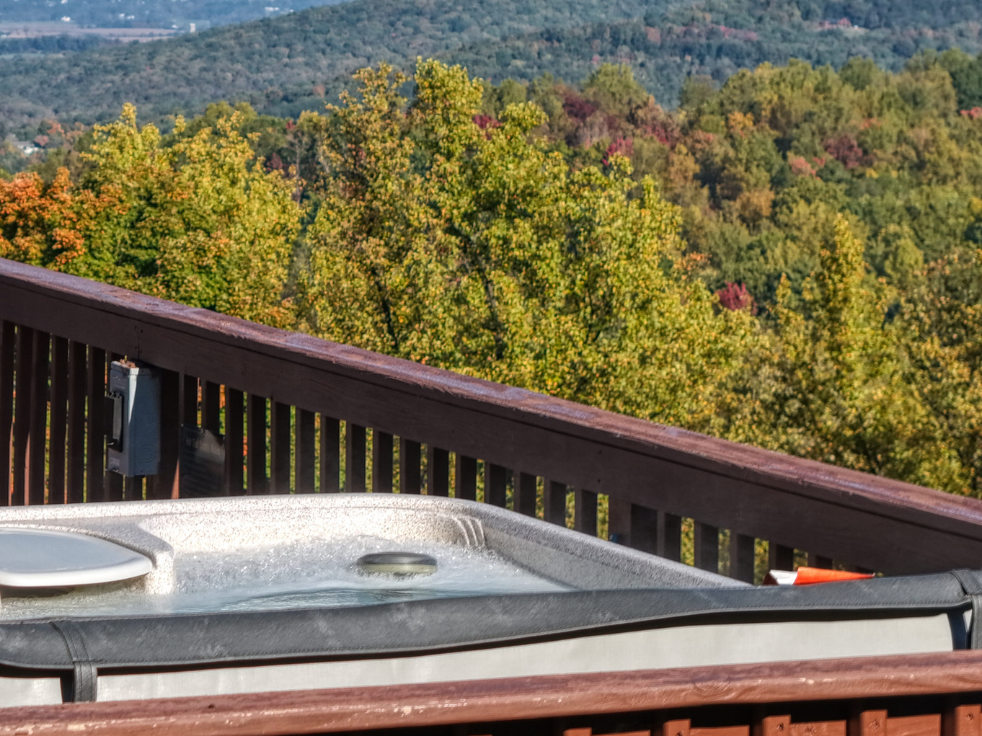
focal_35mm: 146
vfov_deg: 10.1
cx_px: 83
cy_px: 118
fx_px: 4141
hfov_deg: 13.4
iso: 125
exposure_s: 1/800
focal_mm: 19.4
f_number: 2.8
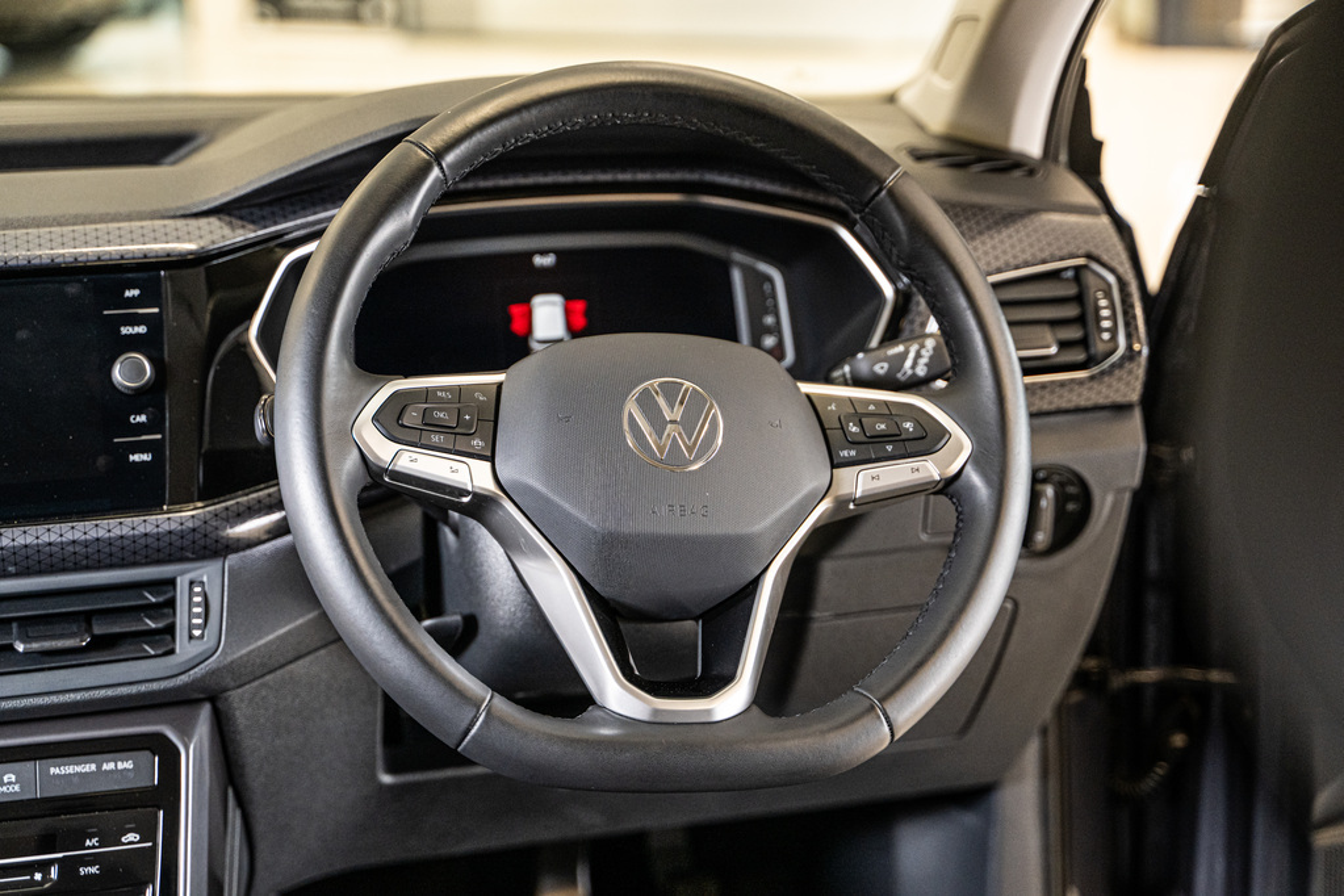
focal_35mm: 56
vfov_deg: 24.2
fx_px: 2091
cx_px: 672
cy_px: 448
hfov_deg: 35.6
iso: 1600
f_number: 2.8
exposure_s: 1/160
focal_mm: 56
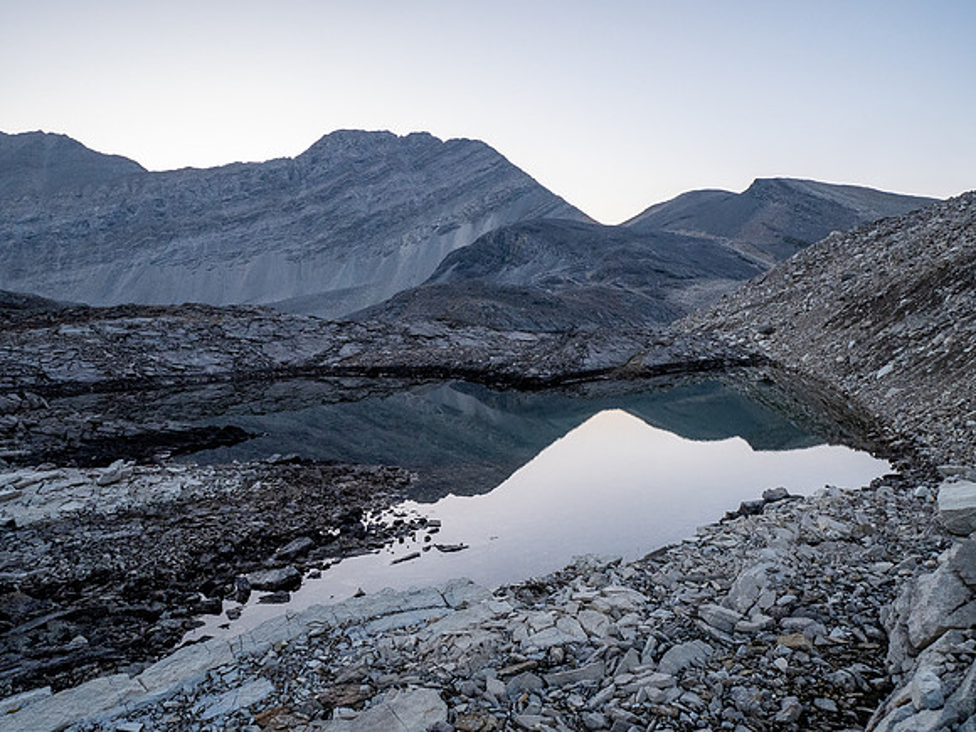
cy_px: 366
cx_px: 488
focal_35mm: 24
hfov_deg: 71.6
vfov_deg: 56.8
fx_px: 677
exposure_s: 1/60
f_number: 8
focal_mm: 12
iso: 500
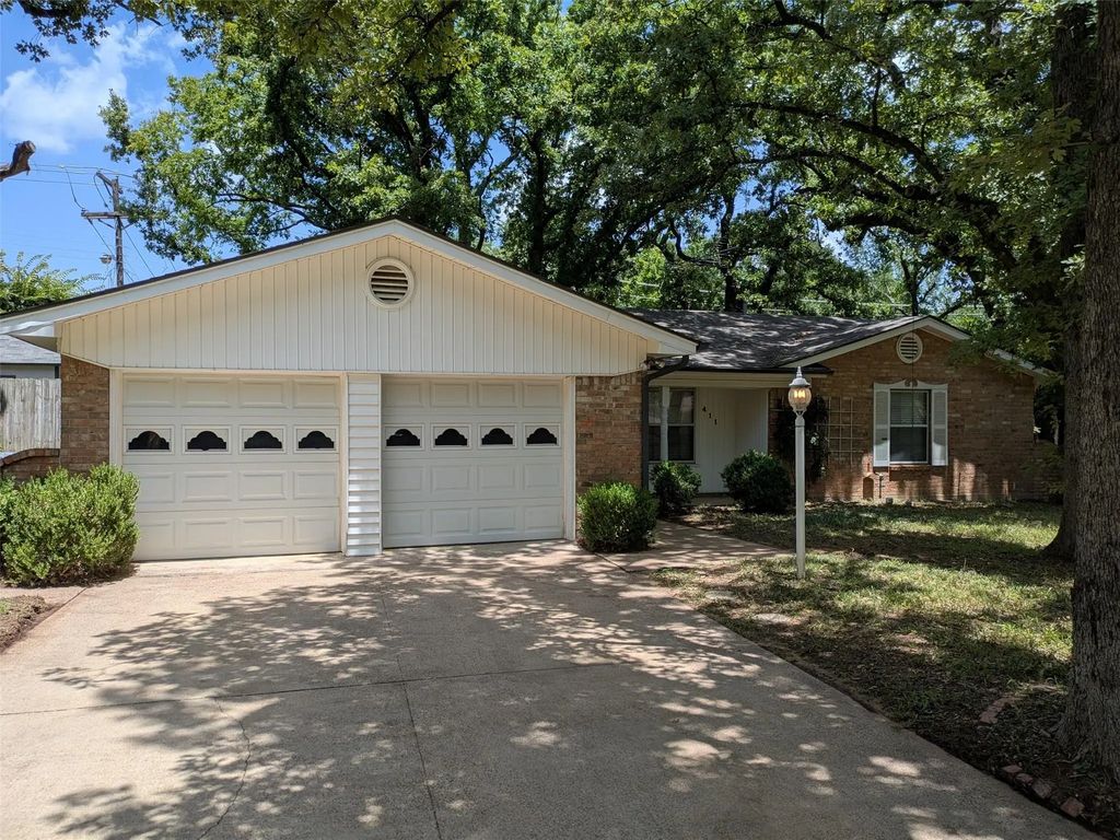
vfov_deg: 54.9
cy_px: 420
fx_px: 809
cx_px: 560
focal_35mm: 25
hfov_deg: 69.4
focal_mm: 5.43
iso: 44
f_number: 1.89
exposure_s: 1/1653
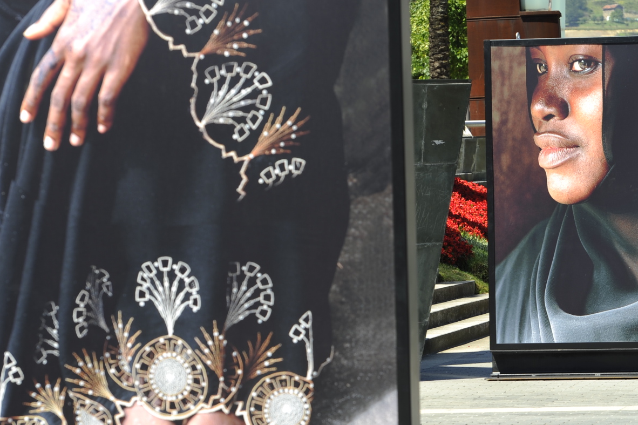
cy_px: 272
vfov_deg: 6.1
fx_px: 3986
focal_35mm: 225
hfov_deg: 9.1
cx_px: 482
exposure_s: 1/250
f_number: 6.3
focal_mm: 125
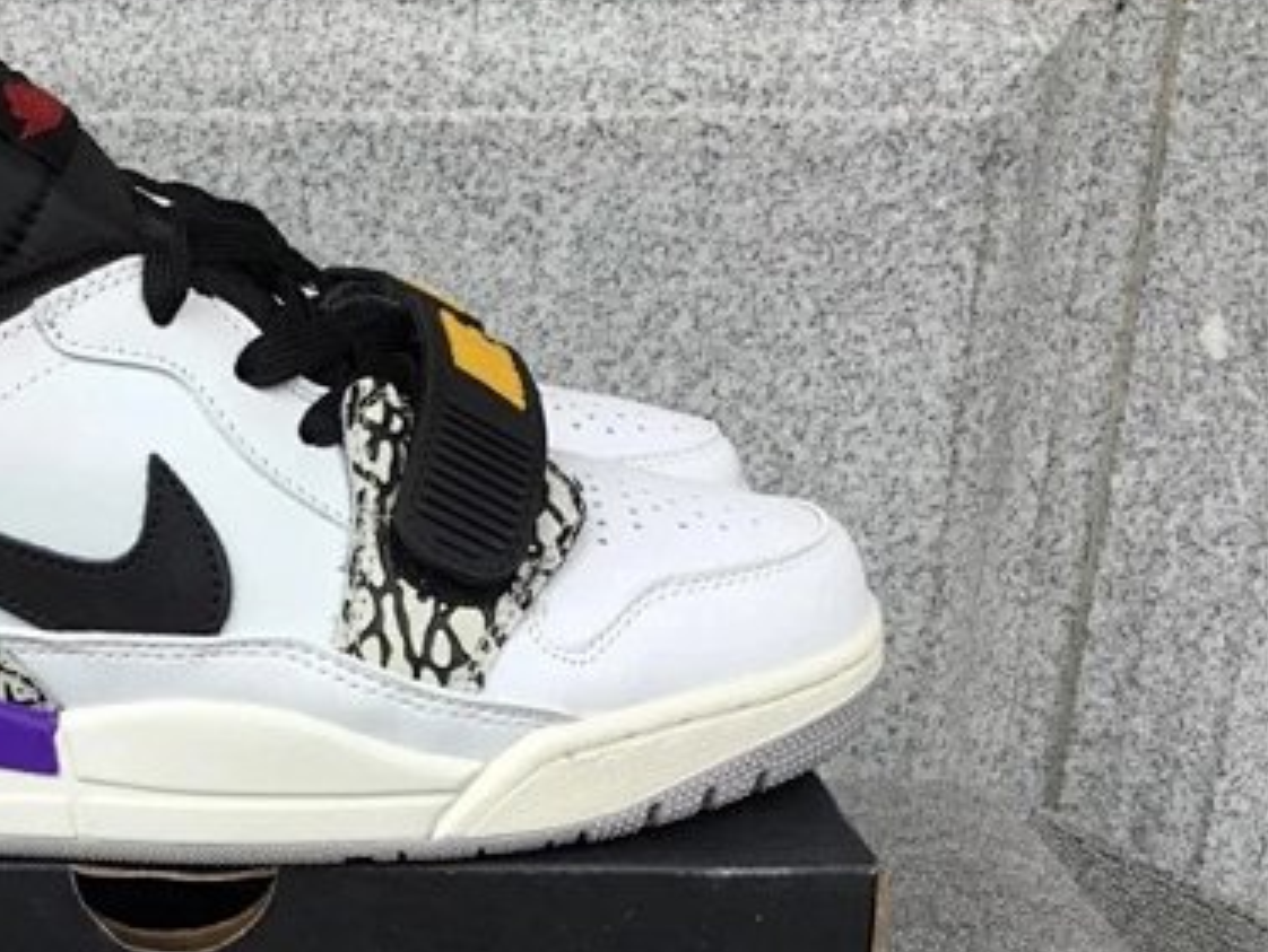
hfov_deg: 34.6
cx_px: 186
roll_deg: +0.4
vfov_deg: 27.2
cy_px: 708
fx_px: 1943
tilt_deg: -20.9
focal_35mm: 53
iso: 25
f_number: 2.4
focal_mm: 3.3
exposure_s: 1/312
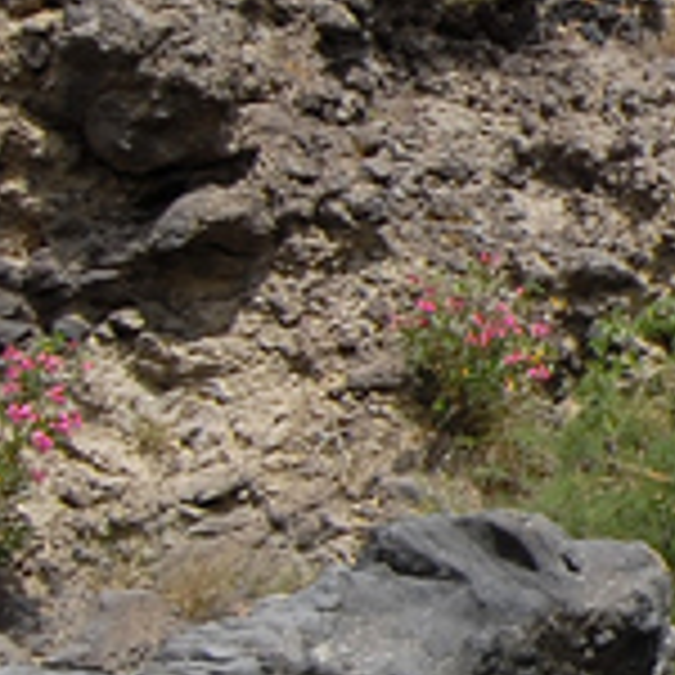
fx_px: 2824
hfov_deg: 11.3
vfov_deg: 13.6
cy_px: 238
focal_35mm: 128
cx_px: 1620
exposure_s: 1/250
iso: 100
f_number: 8
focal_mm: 12
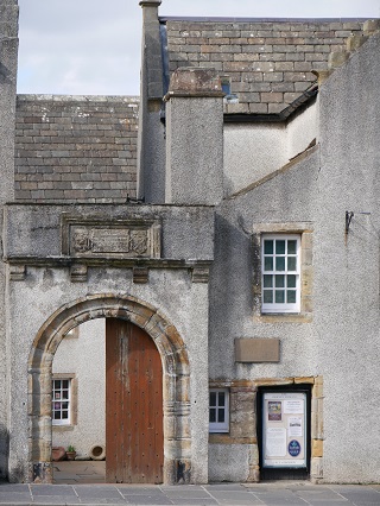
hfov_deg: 12.4
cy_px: 253
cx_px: 190
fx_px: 1755
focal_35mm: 120
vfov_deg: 16.4
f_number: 6.3
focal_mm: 60
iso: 200
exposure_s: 1/320
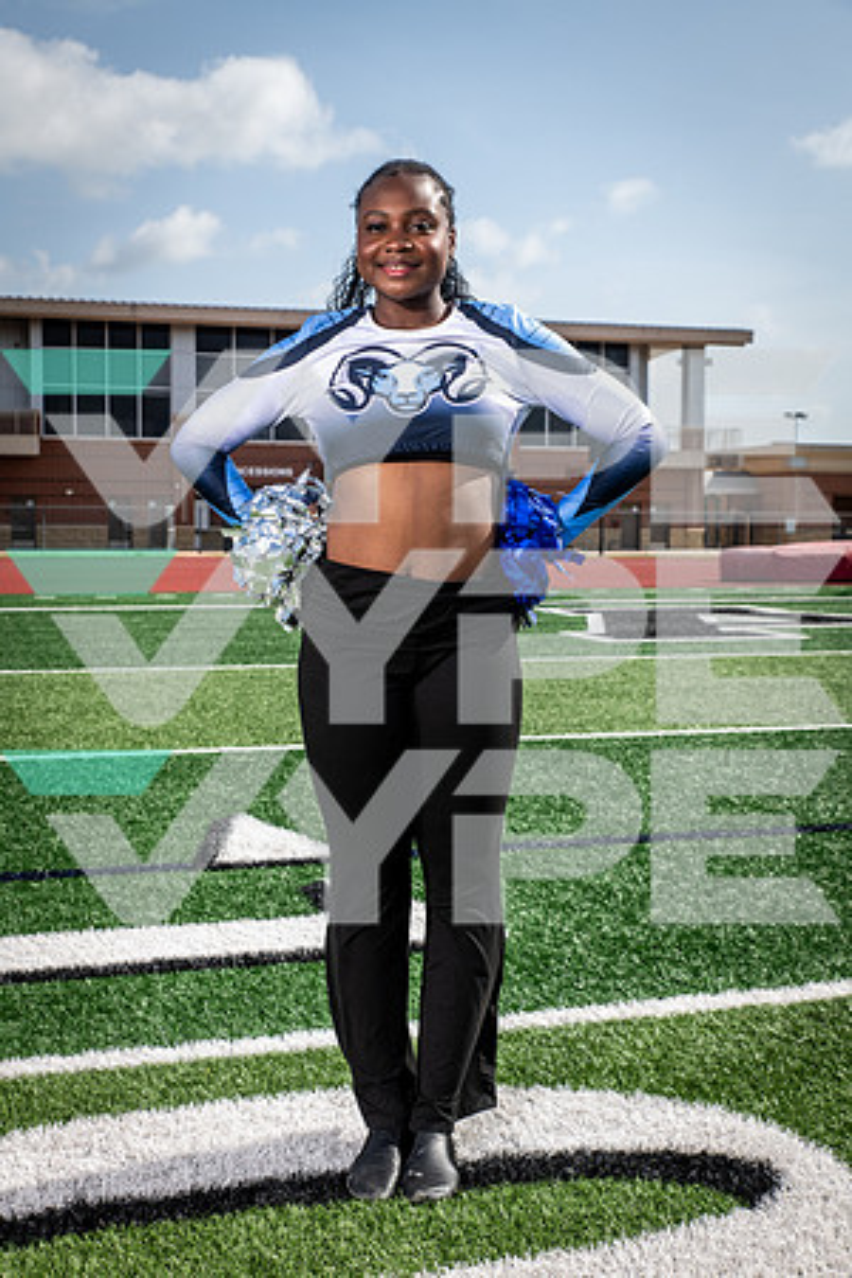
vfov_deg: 42.7
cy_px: 639
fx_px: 1633
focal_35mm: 46
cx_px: 426
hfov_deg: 29.2
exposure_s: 1/400
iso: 125
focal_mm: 46
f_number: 7.1
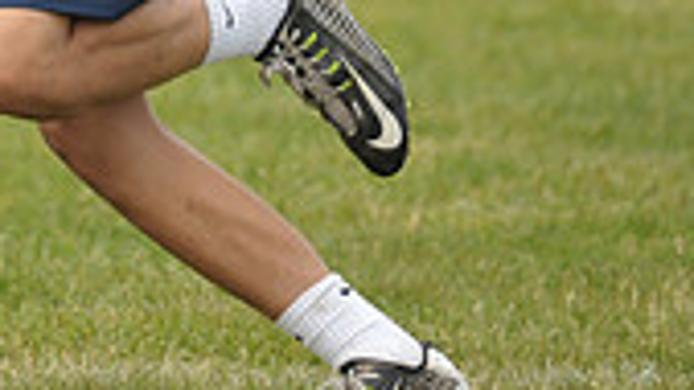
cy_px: -390
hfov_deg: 2.1
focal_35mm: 1007
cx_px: -144
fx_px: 18528
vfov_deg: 1.2
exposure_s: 1/2000
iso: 800
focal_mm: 280
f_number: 4
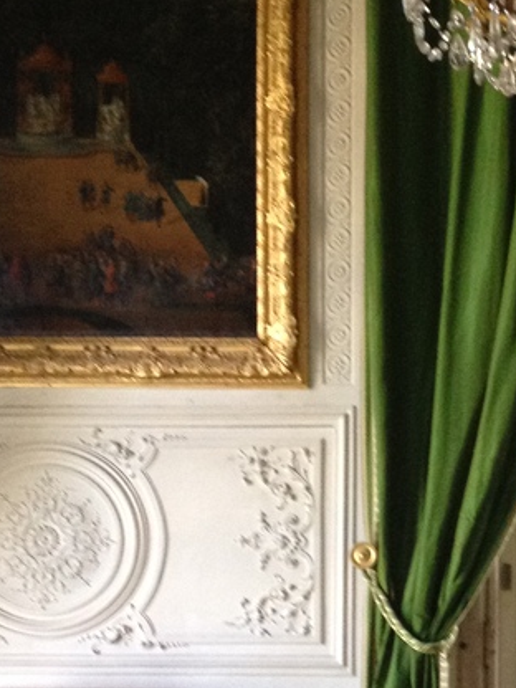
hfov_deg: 14.1
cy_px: 576
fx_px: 2007
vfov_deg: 19.2
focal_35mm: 101
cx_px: 647
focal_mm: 4.28
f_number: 2.4
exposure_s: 1/20
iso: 200
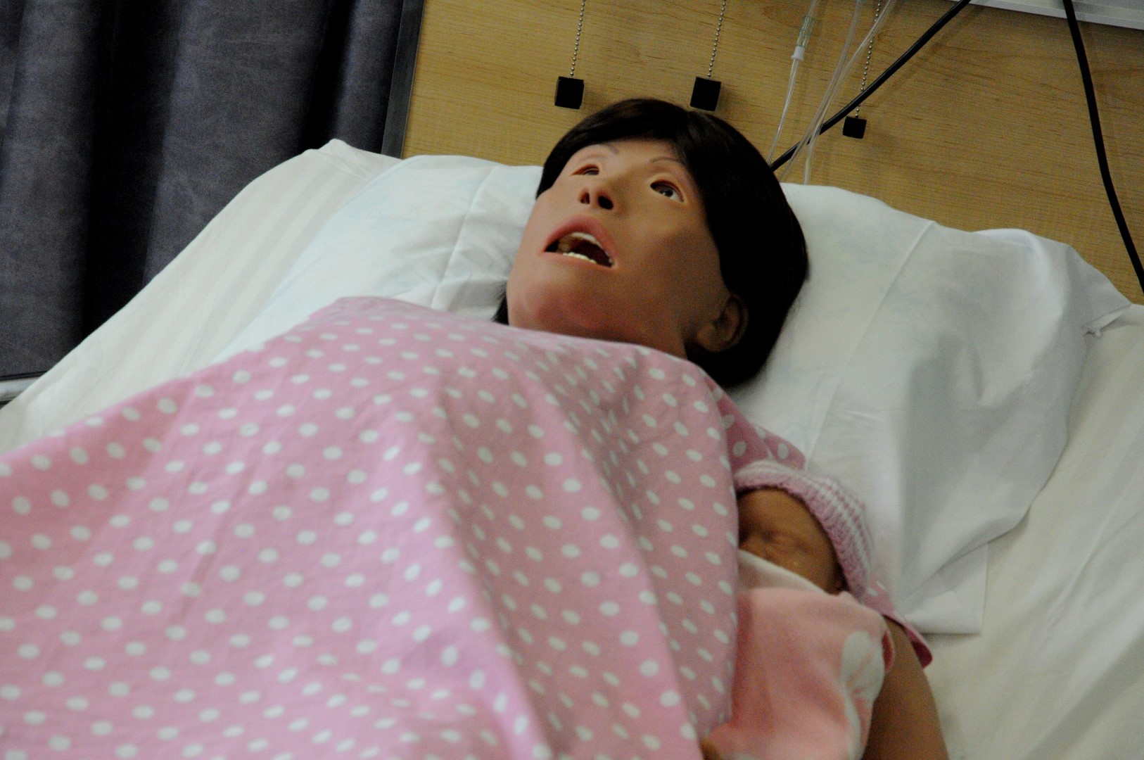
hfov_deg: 13.1
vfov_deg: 8.7
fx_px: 4999
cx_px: 572
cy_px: 380
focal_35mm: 158
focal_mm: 105
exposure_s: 1/320
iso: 3200
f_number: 9
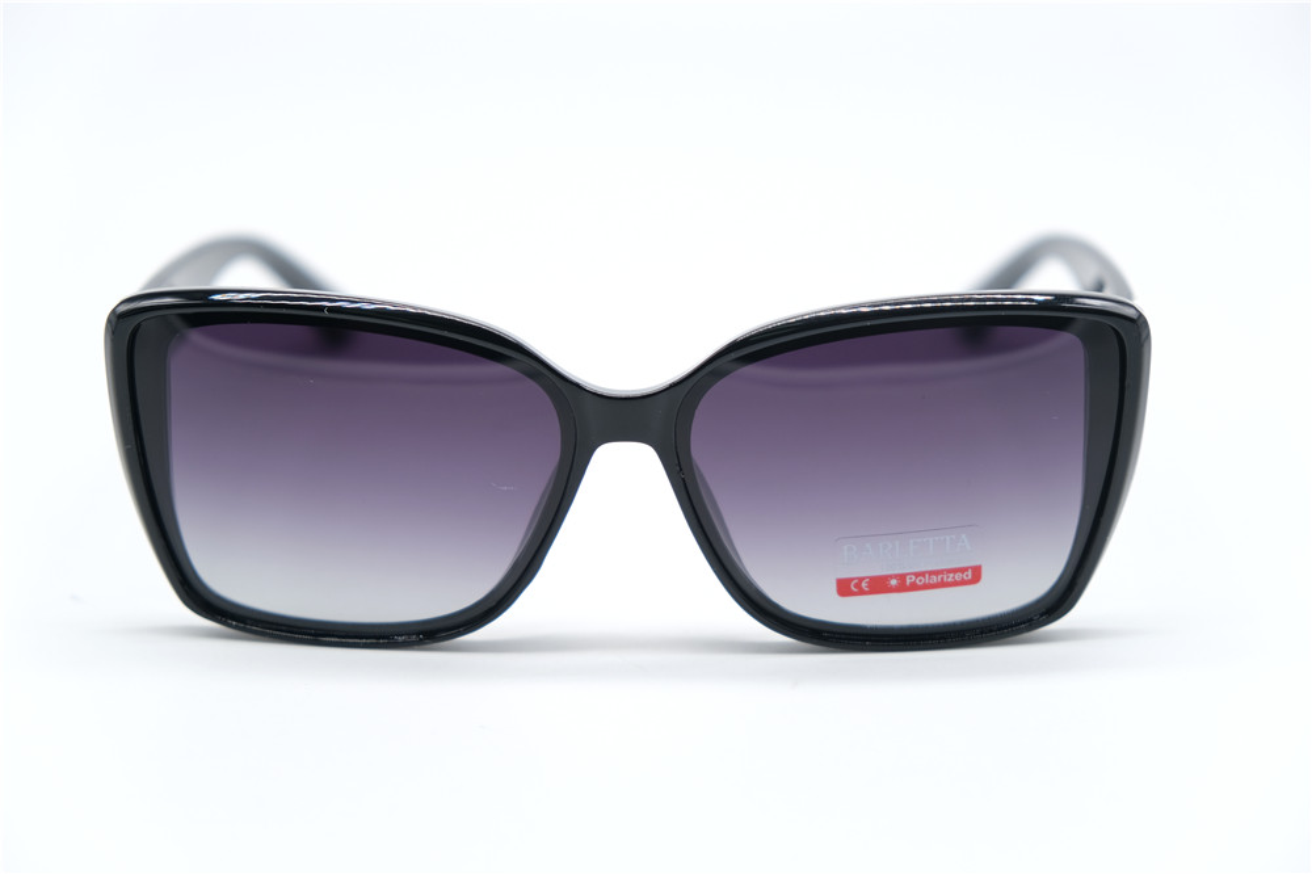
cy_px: 437
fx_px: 2659
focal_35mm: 73
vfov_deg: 18.7
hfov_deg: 27.7
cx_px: 656
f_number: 4
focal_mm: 48.4
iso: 160
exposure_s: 1/150
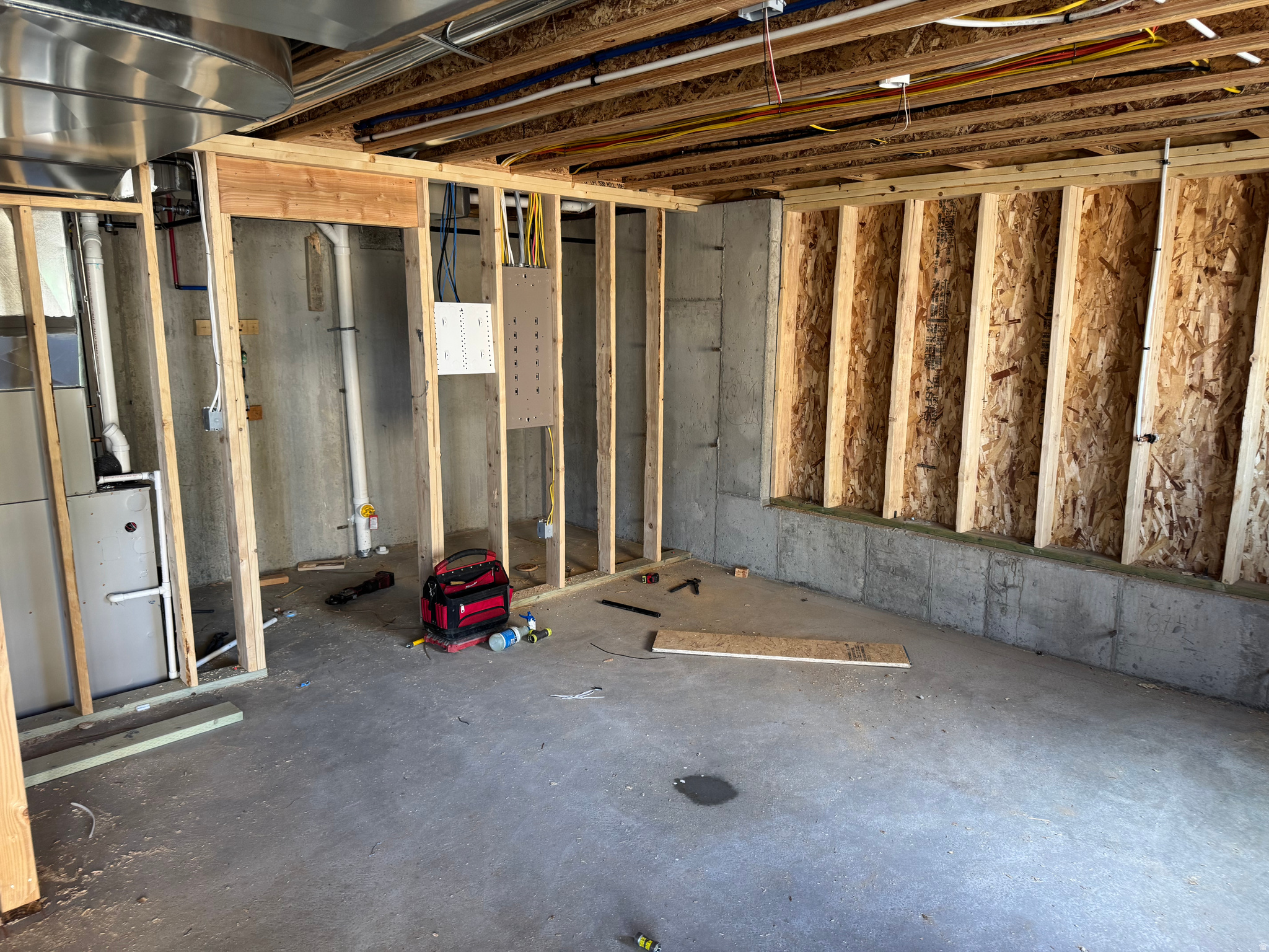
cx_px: 634
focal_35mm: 24
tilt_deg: -10.5
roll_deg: -0.4
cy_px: 476
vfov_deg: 56.8
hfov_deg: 71.6
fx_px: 880
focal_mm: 6.76
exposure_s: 1/121
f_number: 1.78
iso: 200
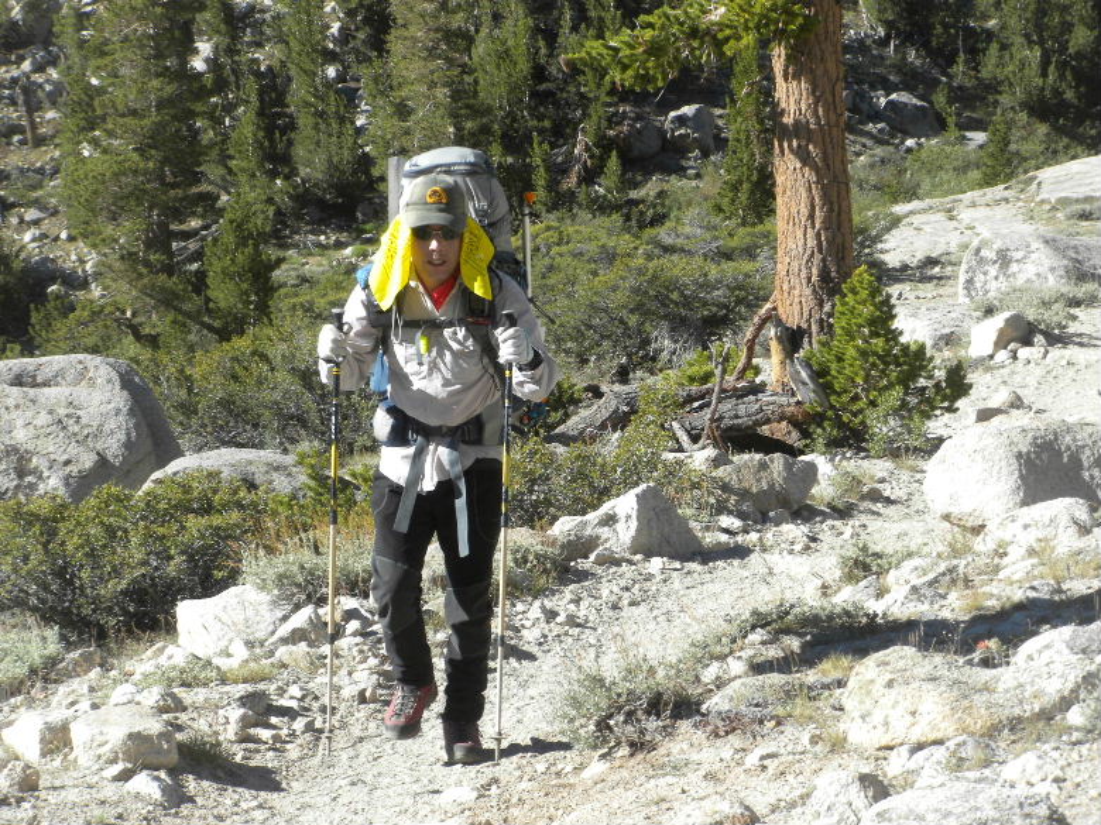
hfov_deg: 16.6
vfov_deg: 12.5
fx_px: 3785
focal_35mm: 119
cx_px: 550
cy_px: 412
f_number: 5.1
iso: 105
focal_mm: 21
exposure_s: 1/360
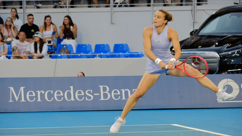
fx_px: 1123
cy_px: 70
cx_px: 121
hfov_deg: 12.3
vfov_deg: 6.9
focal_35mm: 175
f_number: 5
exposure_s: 1/800
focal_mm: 110.6
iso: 1600
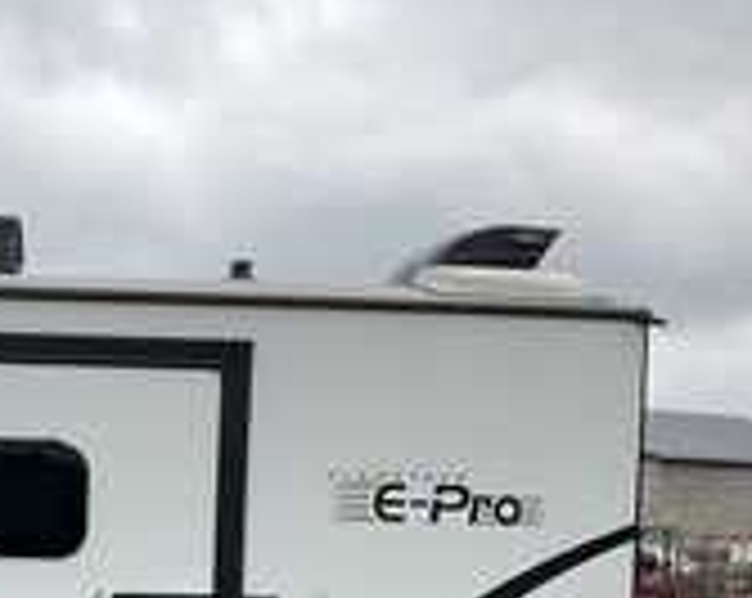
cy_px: 629
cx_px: -104
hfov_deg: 25.6
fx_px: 1511
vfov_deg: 21.5
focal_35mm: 68
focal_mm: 3
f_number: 1.8
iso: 25
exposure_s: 1/1055
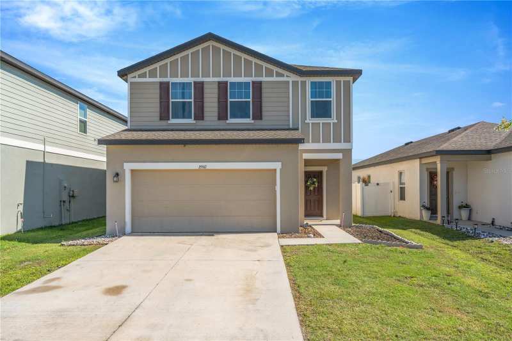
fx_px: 355
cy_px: 170
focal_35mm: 25
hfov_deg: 71.5
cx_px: 256
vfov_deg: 51.3
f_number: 16
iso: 100
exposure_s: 1/90
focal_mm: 25
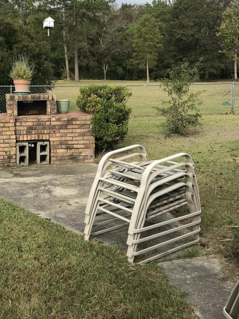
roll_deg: +1.1
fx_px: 387
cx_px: 81
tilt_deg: -5.1
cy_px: 116
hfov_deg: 34.1
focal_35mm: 42
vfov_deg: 44.4
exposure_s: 1/1330
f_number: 1.8
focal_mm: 3.99
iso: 20
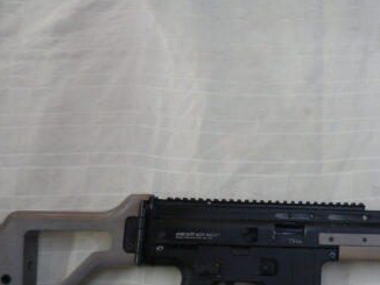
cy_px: 220
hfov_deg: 39.7
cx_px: 300
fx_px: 505
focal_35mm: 46
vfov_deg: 30.9
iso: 200
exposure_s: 1/30
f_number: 3.3
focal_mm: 4.1
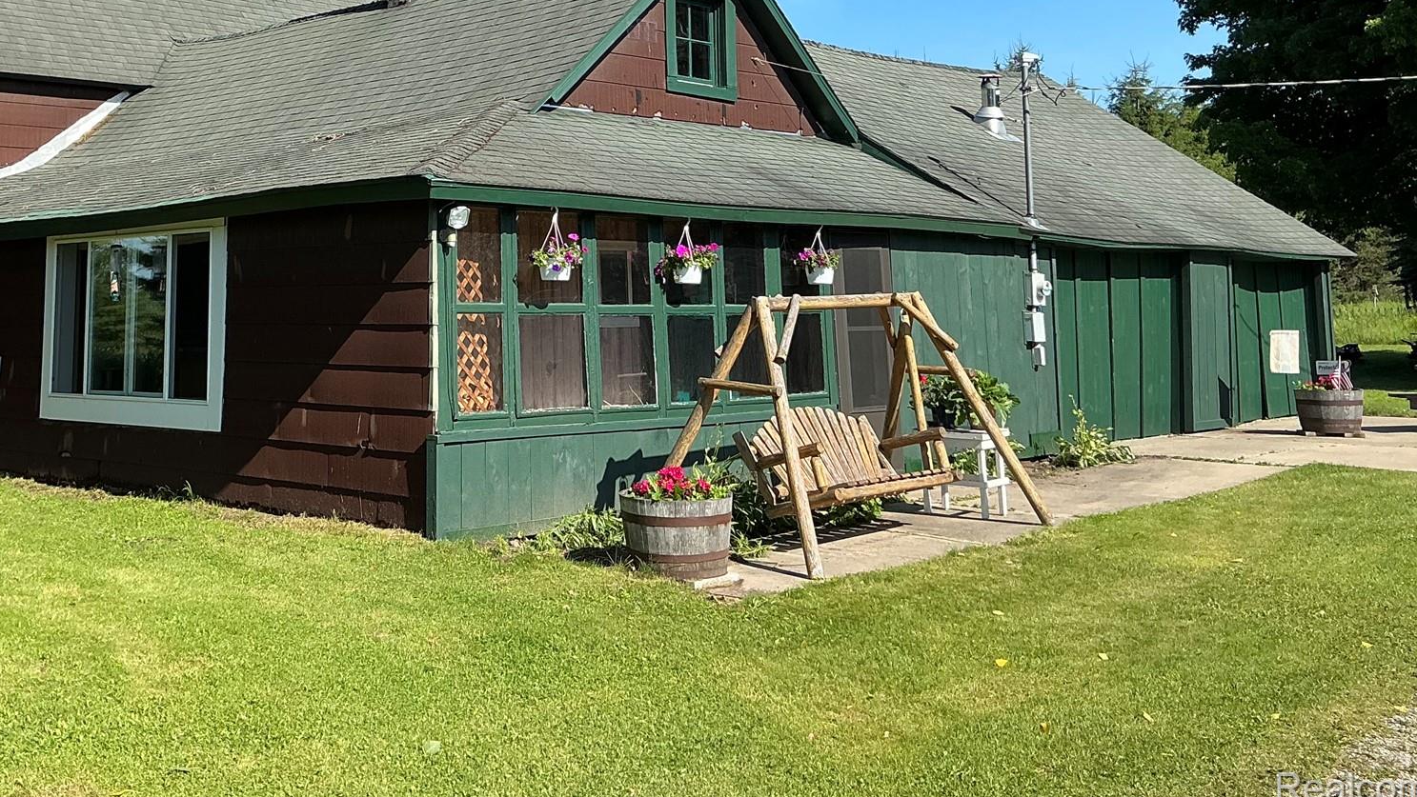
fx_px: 1578
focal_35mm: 42
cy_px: 84
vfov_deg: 27.4
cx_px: 488
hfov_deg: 47.7
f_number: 1.8
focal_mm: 3
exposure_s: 1/1195
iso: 25
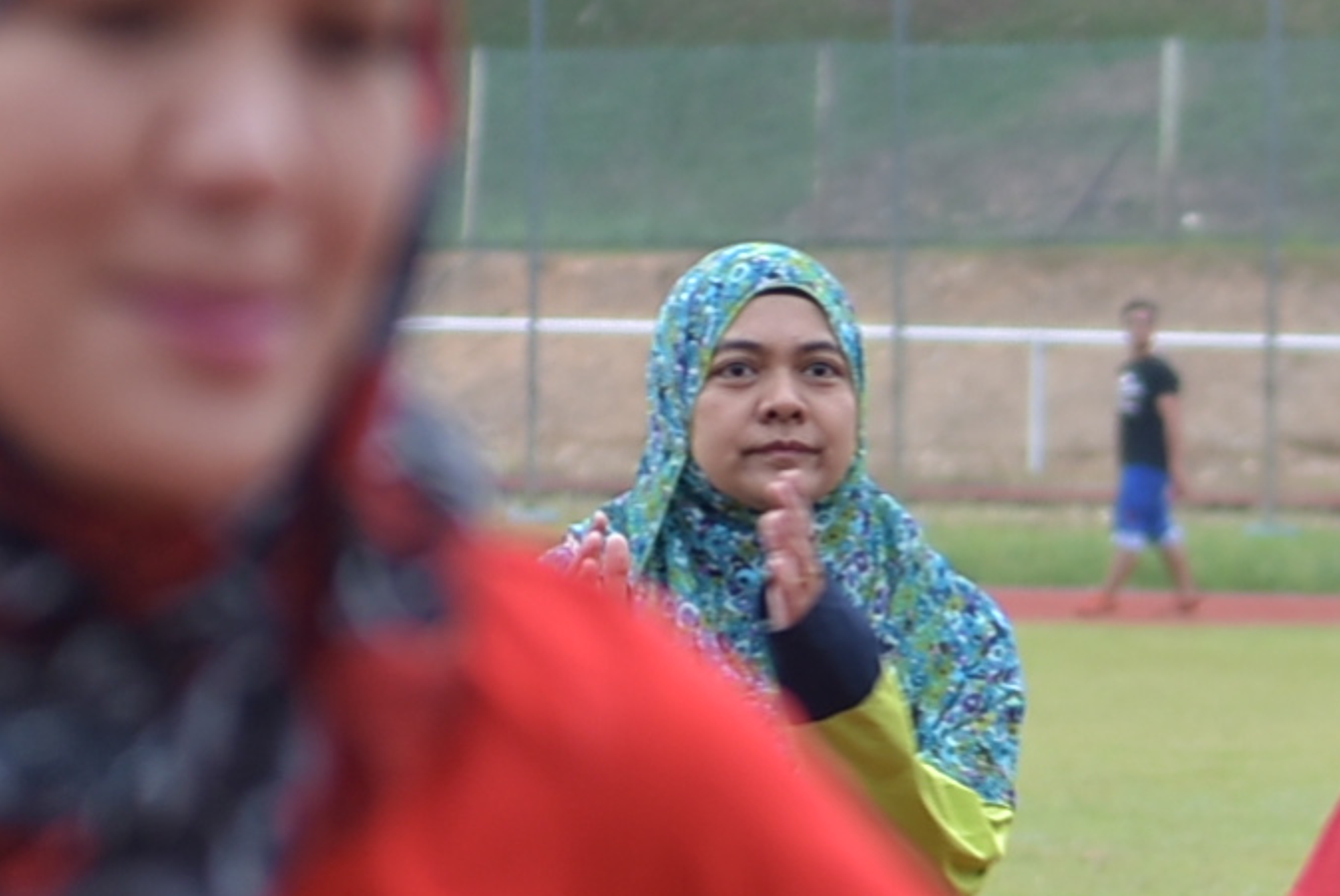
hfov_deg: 4.4
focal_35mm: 467
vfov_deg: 2.9
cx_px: 1479
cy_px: 796
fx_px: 17397
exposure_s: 1/200
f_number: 2.8
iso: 100
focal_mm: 70
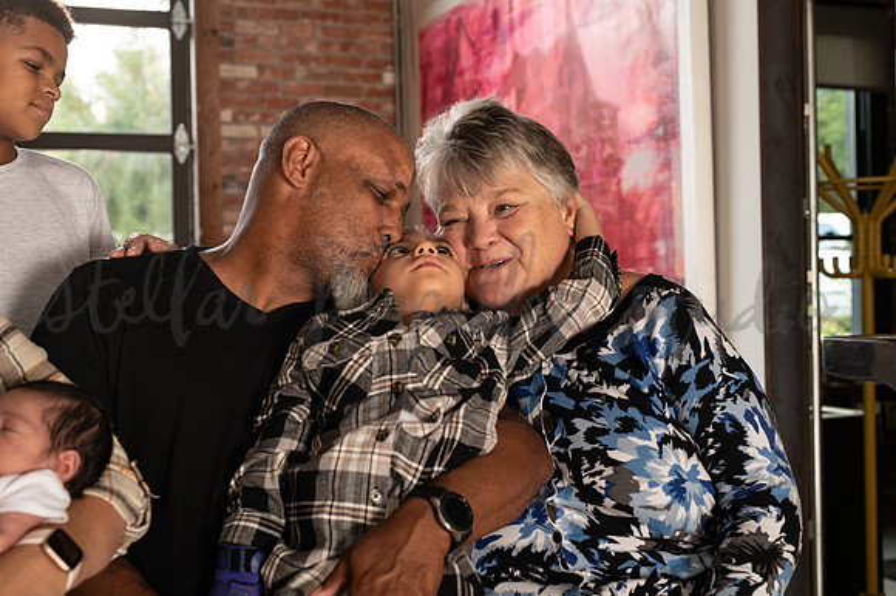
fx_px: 1244
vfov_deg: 27.0
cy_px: 298
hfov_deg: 39.6
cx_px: 448
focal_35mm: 50
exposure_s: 1/125
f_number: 5
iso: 1600
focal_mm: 50
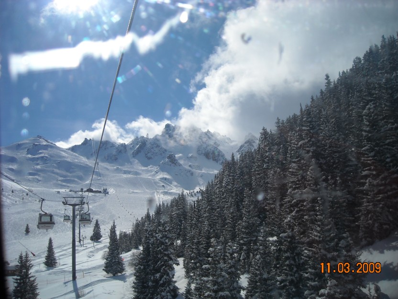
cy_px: 150
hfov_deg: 52.6
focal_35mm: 35
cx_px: 199
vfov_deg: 40.7
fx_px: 402
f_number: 5.6
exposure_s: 1/957
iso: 64
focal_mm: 5.7
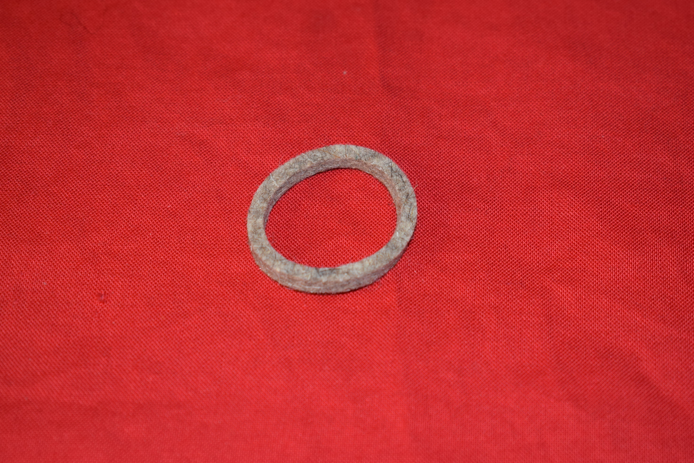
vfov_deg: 16.4
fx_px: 1610
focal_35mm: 84
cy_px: 232
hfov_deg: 24.3
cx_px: 348
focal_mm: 55
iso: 400
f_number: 5.6
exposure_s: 1/40
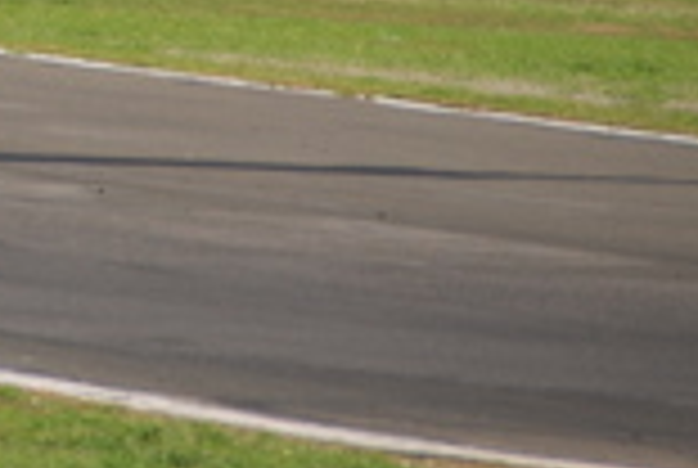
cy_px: -243
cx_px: -502
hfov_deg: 1.7
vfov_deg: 1.1
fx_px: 24030
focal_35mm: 1237
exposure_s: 1/800
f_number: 5.6
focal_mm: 200
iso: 200
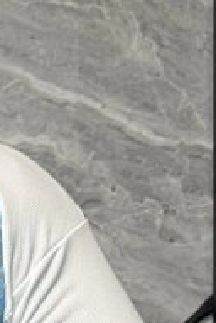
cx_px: -255
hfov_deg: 10.9
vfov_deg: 17.2
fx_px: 999
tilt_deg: -1.6
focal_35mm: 111
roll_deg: -0.2
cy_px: 433
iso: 160
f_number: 1.78
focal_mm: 6.76
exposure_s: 1/100
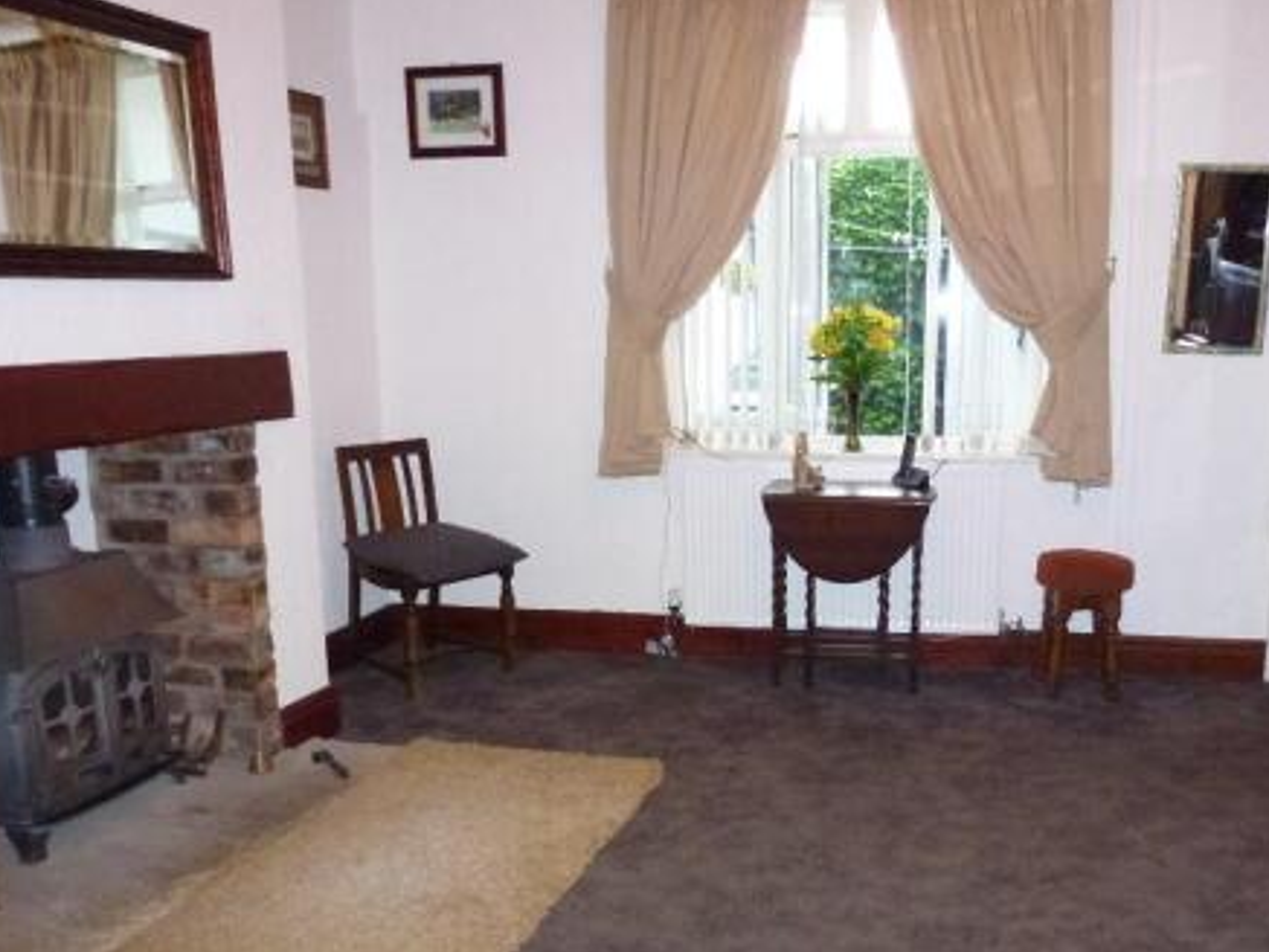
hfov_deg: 56.5
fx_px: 1173
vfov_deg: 43.9
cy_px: 573
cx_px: 739
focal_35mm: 32
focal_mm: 4.3
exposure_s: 1/60
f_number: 3.3
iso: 640
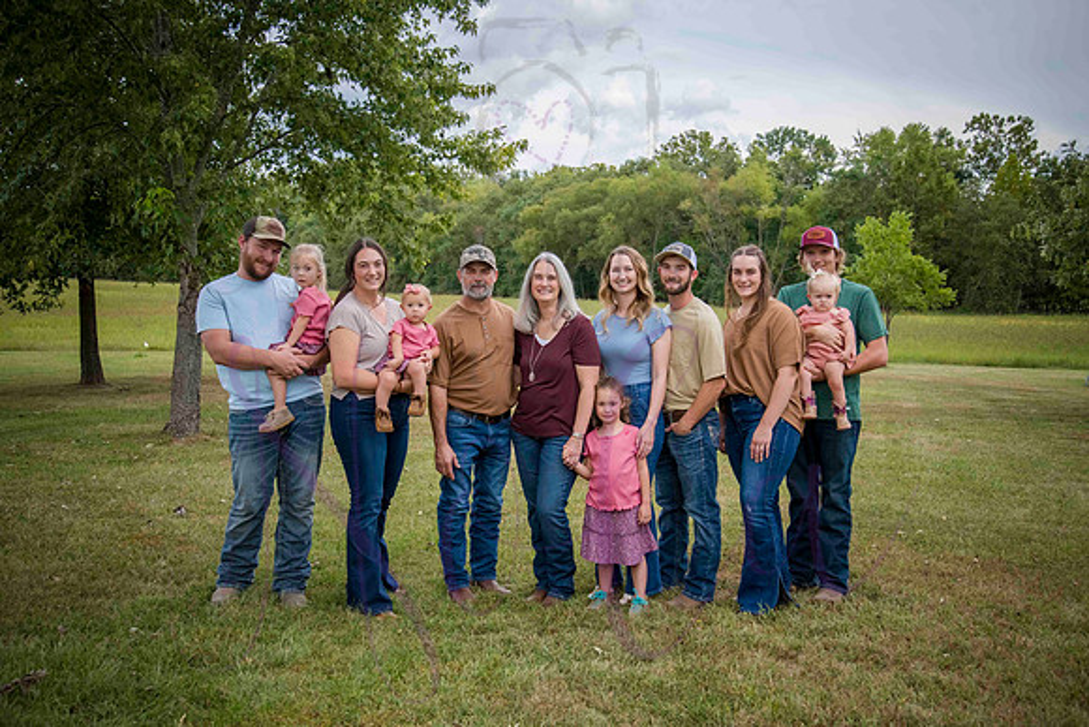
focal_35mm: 38
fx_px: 1150
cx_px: 544
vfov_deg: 35.1
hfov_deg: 50.7
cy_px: 364
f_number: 6.3
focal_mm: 38
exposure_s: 1/500
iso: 400
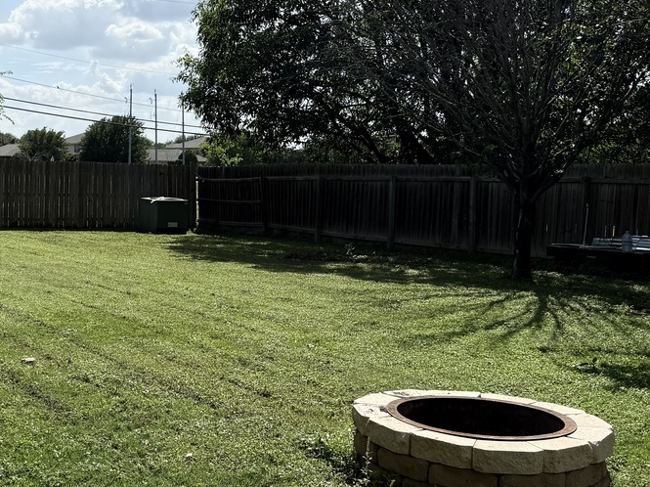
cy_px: 237
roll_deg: -1.4
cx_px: 144
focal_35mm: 52
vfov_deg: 28.0
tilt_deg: -2.7
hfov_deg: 35.8
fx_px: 976
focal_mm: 6.76
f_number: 1.78
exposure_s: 1/6173
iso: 80
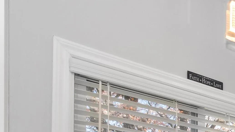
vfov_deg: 19.5
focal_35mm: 47
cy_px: 232
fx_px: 293
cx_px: 347
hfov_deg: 28.9
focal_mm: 10
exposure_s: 1/50
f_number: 9
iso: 250
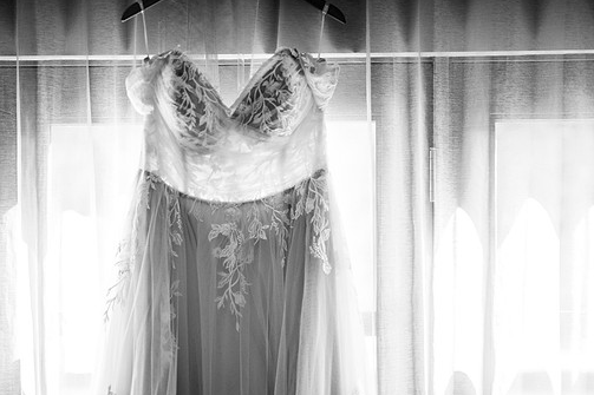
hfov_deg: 16.9
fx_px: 1996
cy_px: 212
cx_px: 332
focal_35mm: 121
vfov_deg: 11.3
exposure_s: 1/500
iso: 640
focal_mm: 105
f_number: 4.2
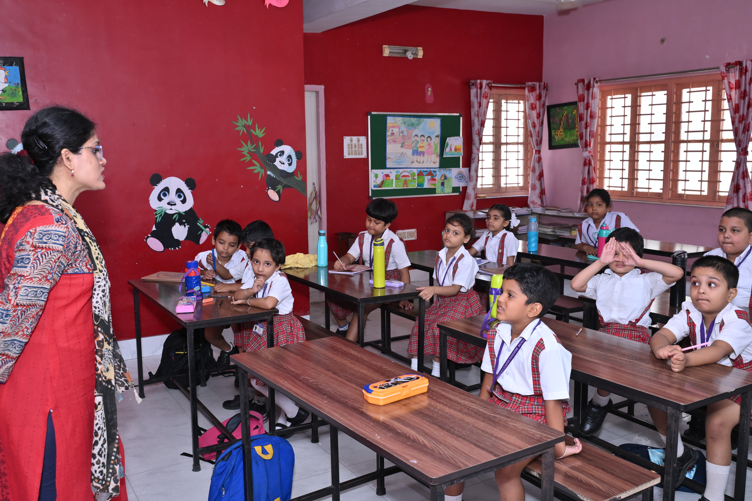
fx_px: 710
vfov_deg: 38.9
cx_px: 384
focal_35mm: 34
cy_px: 242
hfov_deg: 55.8
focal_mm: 31
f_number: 5.6
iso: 500
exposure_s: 1/100
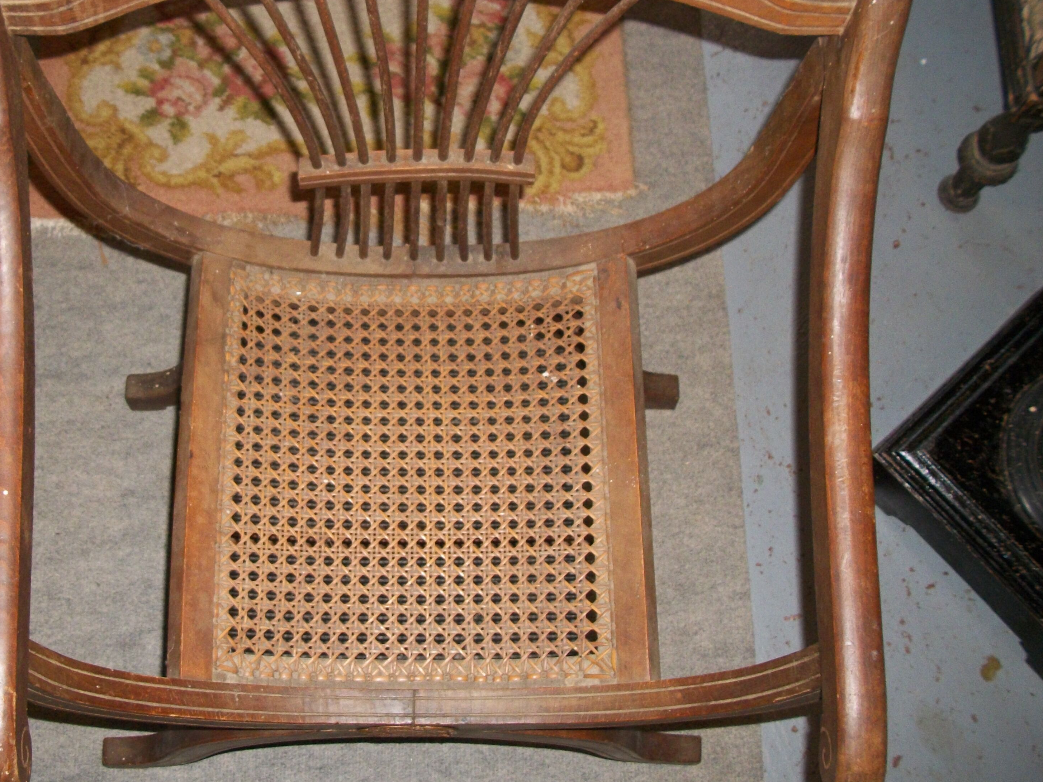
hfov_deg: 42.3
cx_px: 342
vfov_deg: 32.9
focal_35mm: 44
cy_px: 352
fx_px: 1326
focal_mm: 5.7
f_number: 2.9
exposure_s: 1/60
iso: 160
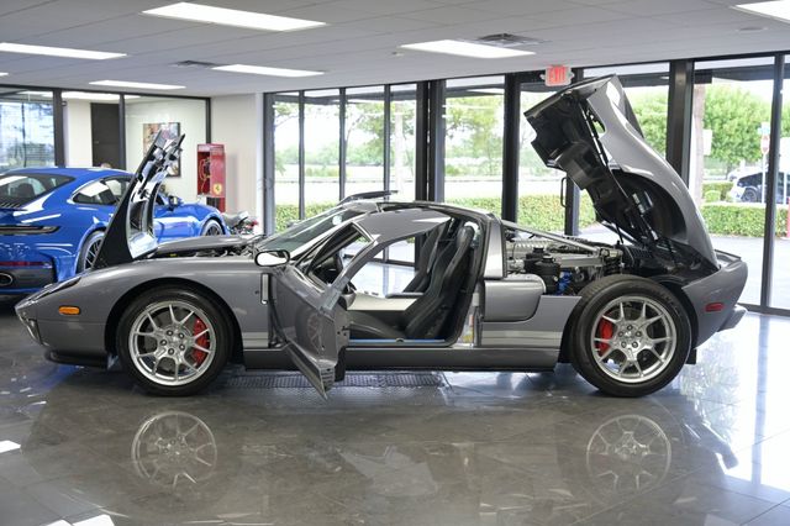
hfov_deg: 48.5
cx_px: 395
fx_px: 877
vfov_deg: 33.4
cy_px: 263
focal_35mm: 40
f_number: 4.5
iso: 1250
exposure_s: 1/200
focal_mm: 40
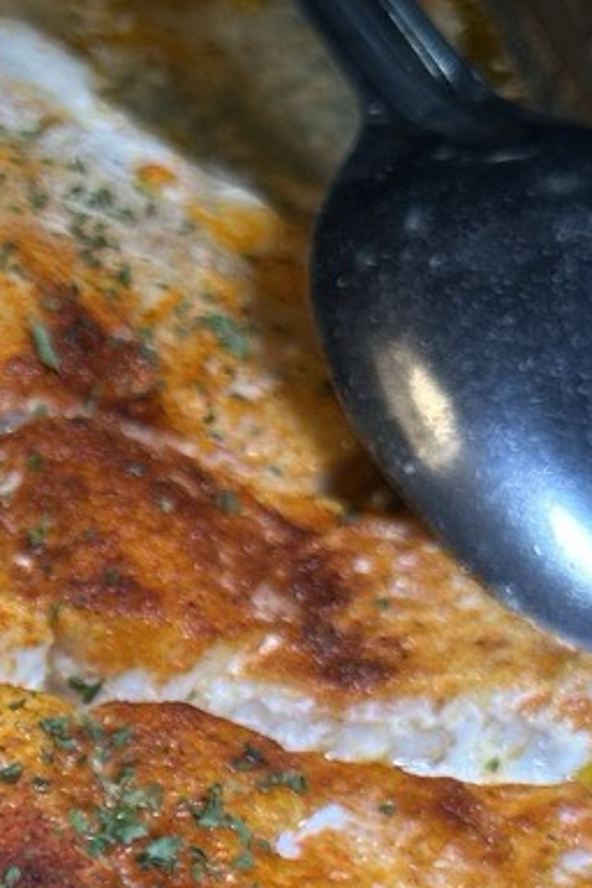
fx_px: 3848
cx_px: -636
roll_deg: -7.4
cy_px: 1006
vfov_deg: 12.9
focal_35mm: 156
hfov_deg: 8.3
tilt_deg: -42.0
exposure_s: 1/631
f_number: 1.78
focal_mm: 6.86
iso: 64
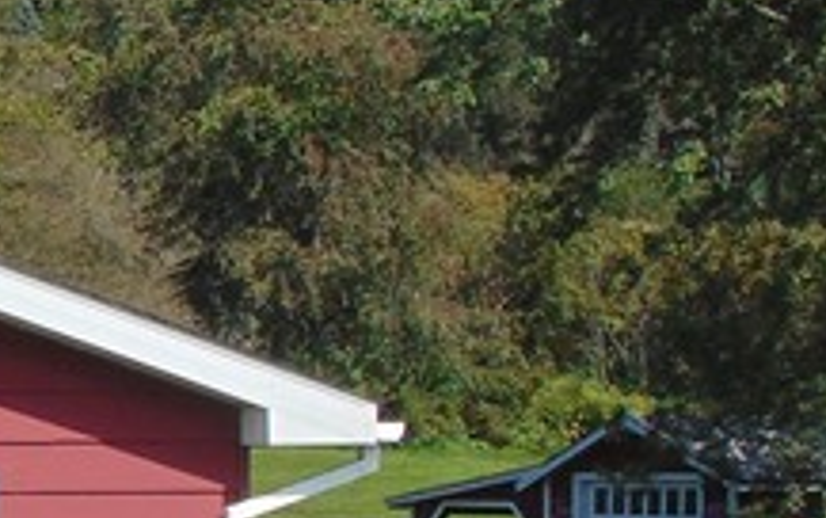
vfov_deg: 8.7
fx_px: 3379
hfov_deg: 12.9
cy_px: 438
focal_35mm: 150
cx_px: -560
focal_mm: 5.4
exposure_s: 1/200
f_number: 8
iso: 80
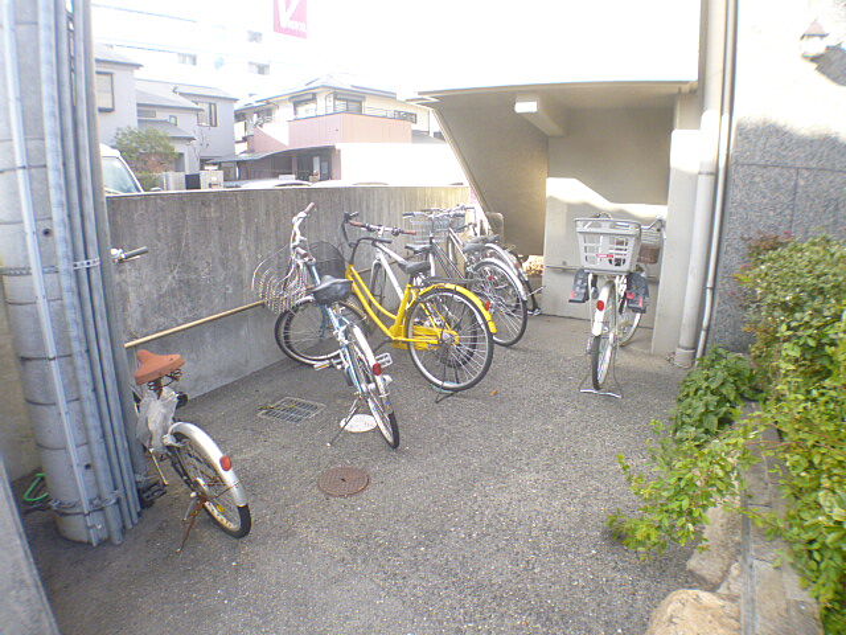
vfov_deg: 44.2
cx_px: 423
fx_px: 782
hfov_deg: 56.8
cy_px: 318
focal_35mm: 32
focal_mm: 5.7
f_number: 2.9
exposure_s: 1/100
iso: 100
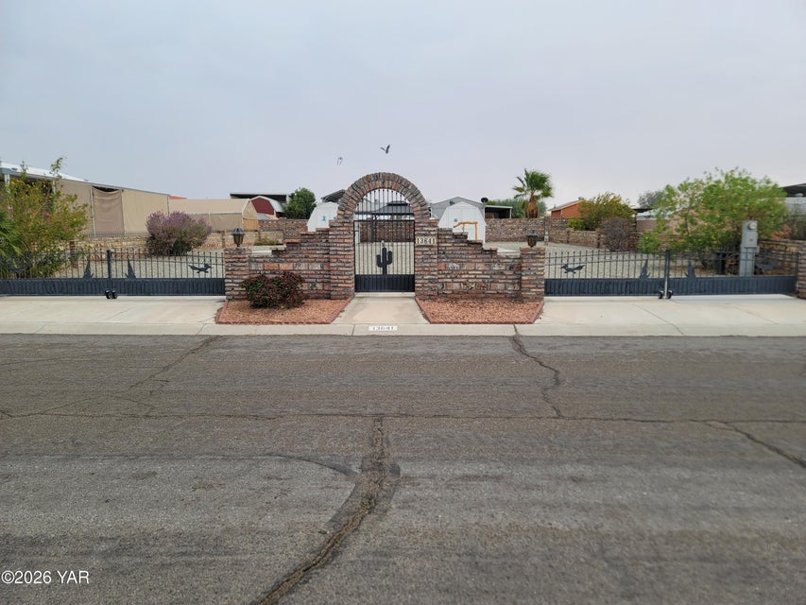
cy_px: 302
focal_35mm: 25
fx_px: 582
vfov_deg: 54.9
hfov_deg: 69.4
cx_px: 403
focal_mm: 7
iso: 20
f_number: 1.8
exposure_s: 1/262
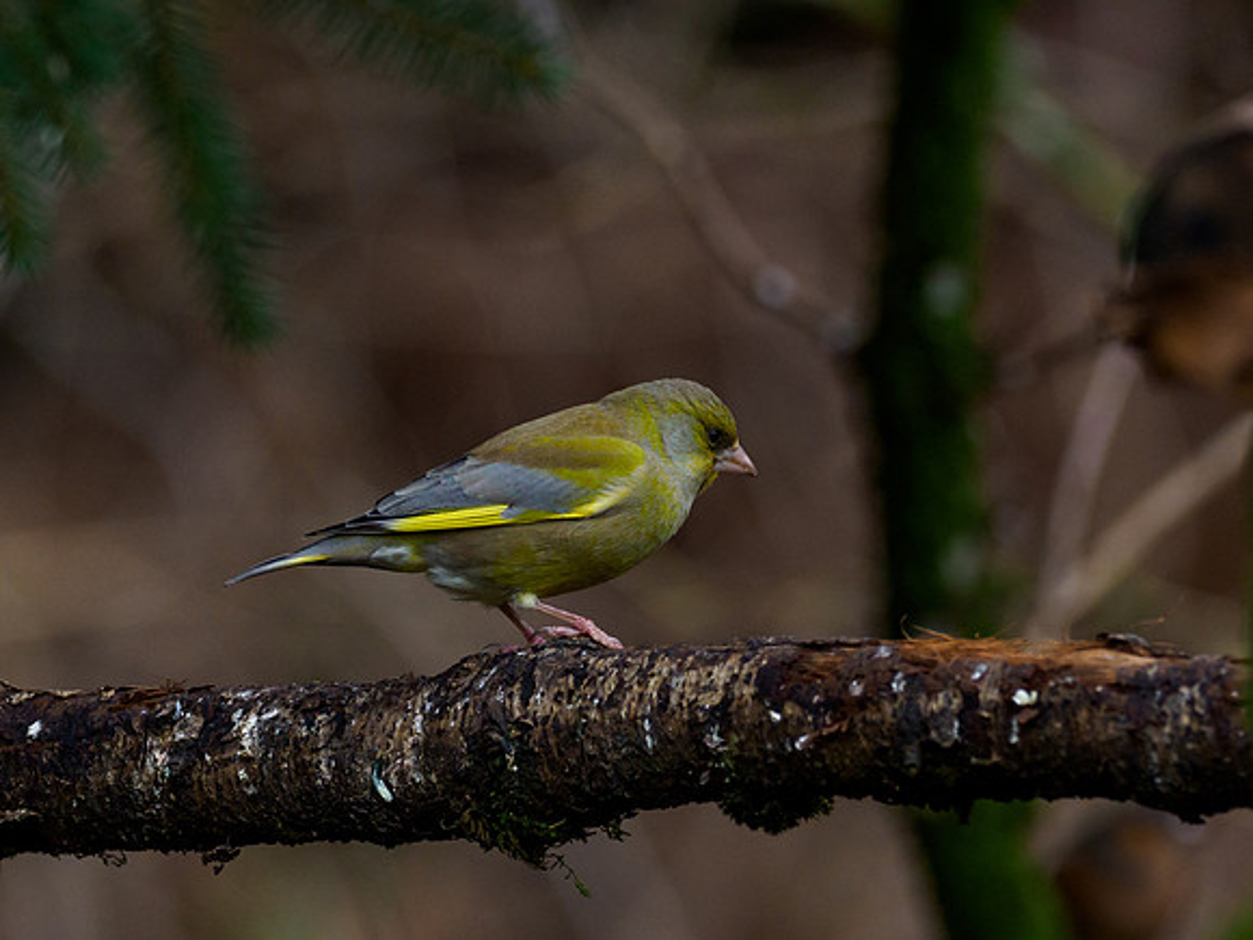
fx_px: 36711
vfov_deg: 1.5
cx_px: 477
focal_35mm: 1014
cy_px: 470
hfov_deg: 2.0
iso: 800
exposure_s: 1/640
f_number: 4.5
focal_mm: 300
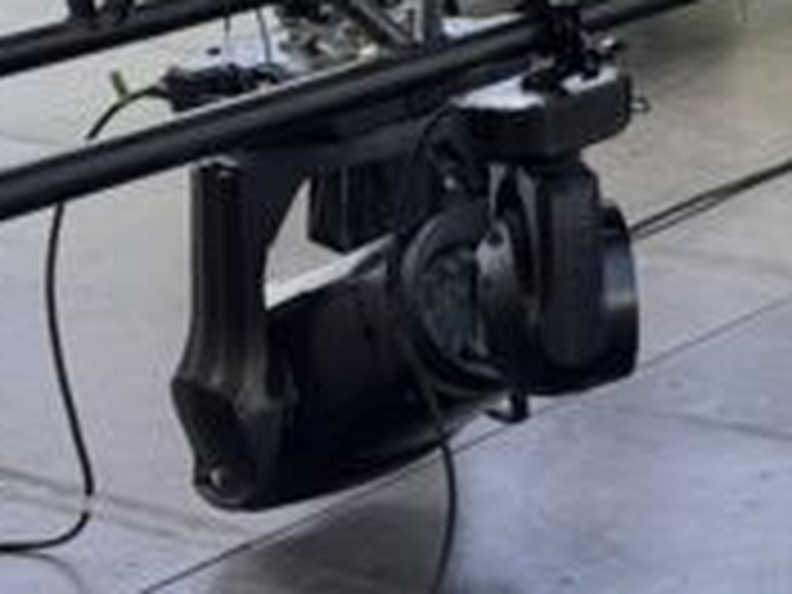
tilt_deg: -4.4
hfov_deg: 13.4
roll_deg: -0.8
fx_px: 3203
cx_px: 1120
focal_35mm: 140
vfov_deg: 10.1
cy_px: -410
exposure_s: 1/651
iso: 80
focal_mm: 6.76
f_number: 1.78
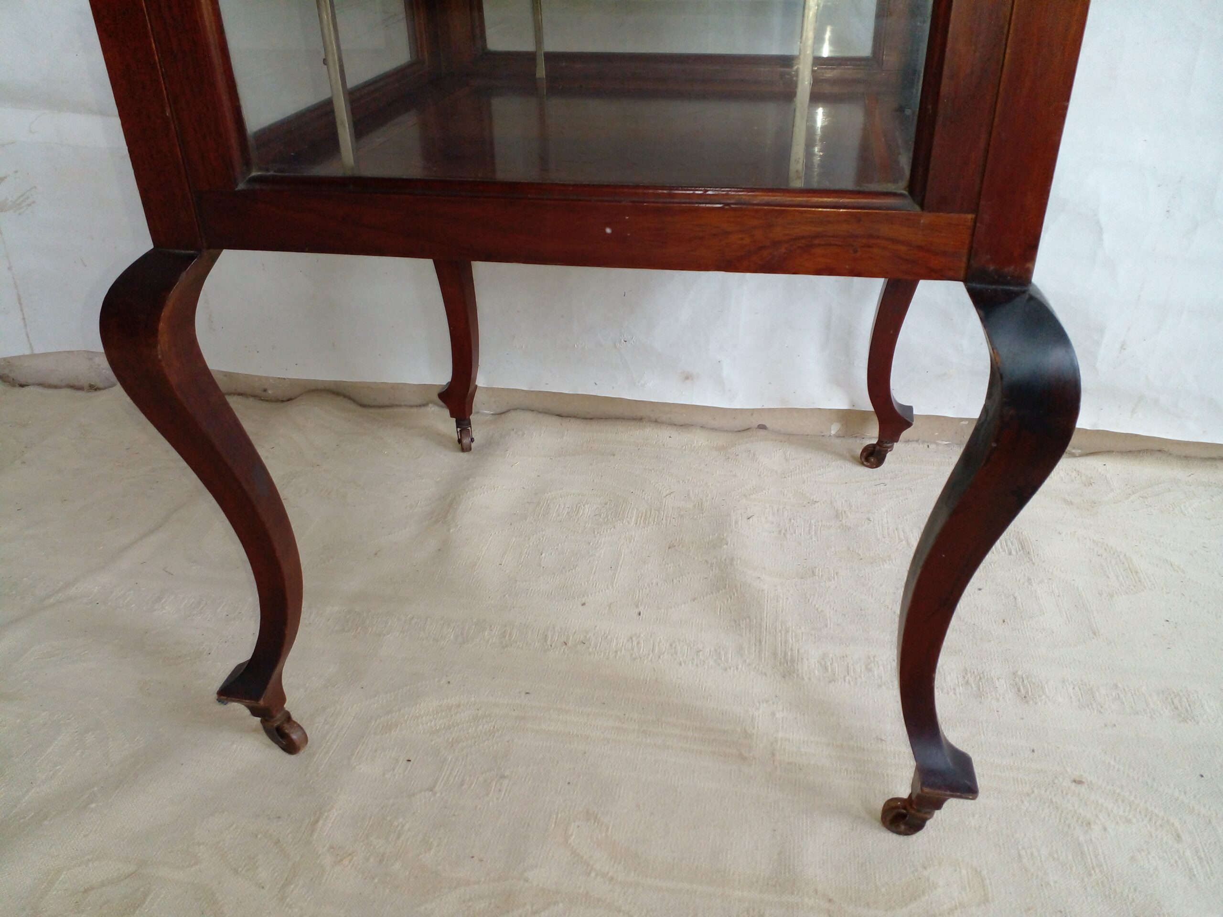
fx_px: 954
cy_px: 458
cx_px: 612
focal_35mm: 27
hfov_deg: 65.3
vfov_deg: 51.4
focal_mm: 3.6
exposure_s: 1/50
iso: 125
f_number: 1.9
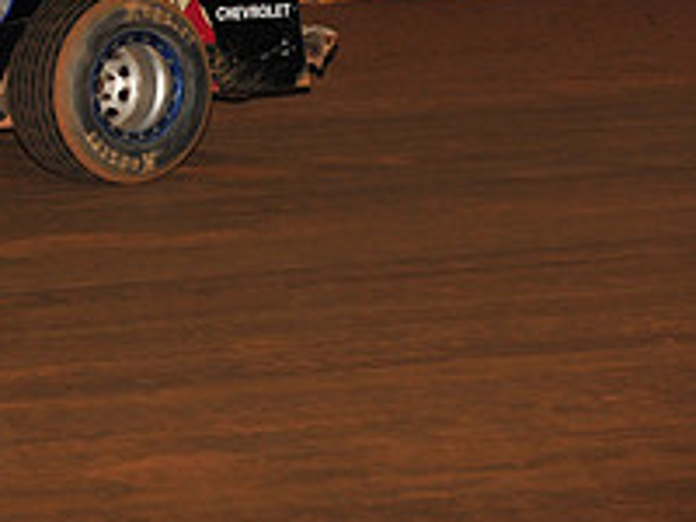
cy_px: -38
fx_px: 6736
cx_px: -289
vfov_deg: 4.4
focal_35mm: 335
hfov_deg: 5.9
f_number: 6.3
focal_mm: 120
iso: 800
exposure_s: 1/320
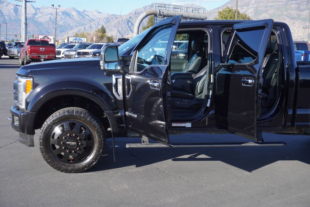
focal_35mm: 50
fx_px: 426
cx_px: 155
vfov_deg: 27.3
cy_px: 104
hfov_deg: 39.9
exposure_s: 1/125
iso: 100
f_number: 8
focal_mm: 33
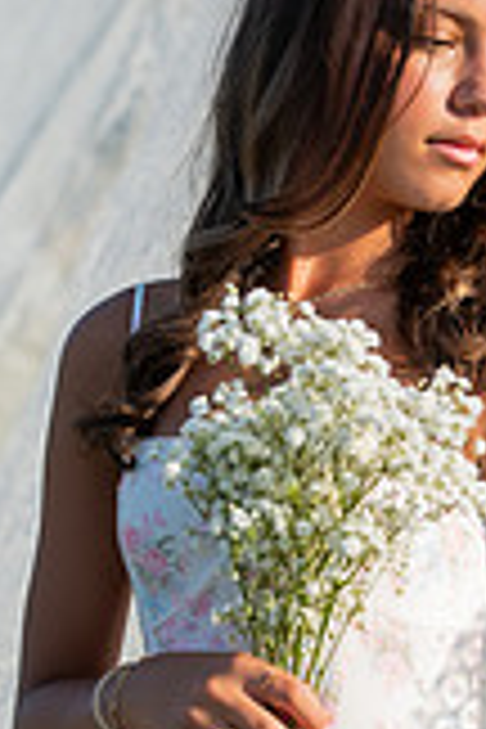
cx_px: 482
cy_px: 576
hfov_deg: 3.7
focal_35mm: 376
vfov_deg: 5.5
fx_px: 7613
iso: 320
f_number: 3.2
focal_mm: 135
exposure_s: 1/3200
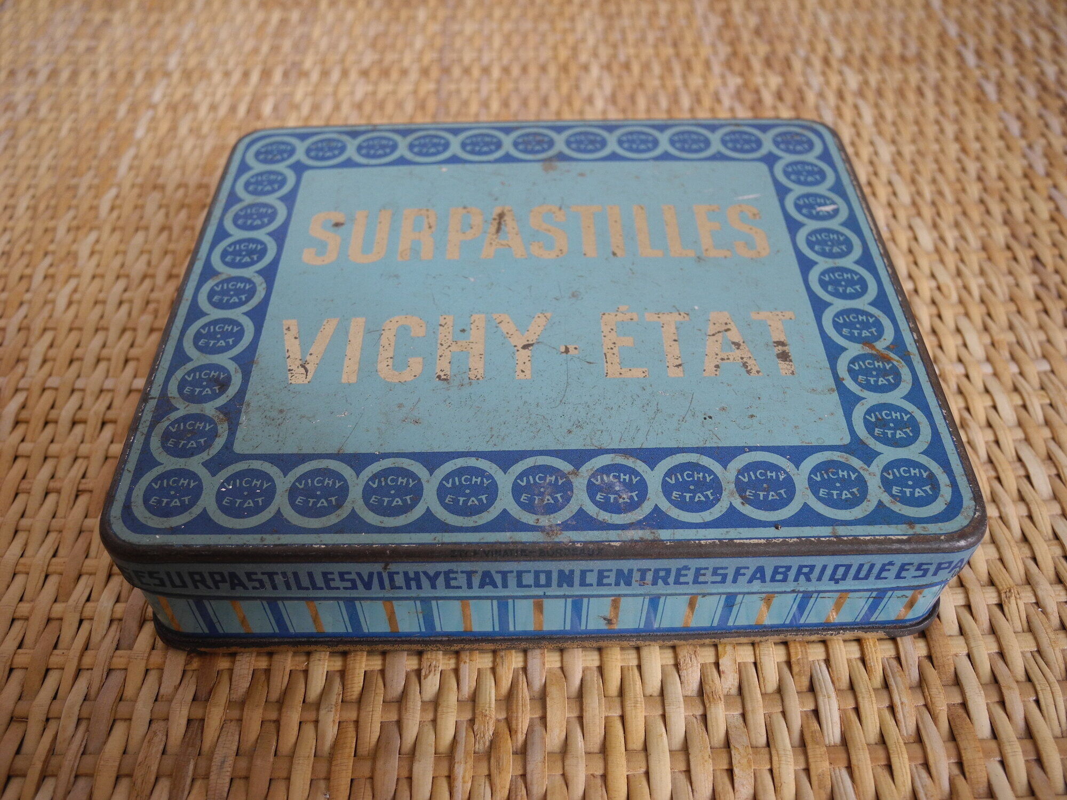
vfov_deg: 46.8
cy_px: 400
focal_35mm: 30
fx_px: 925
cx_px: 534
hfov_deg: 60.0
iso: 139
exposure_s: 1/30
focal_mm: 6.4
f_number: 2.8
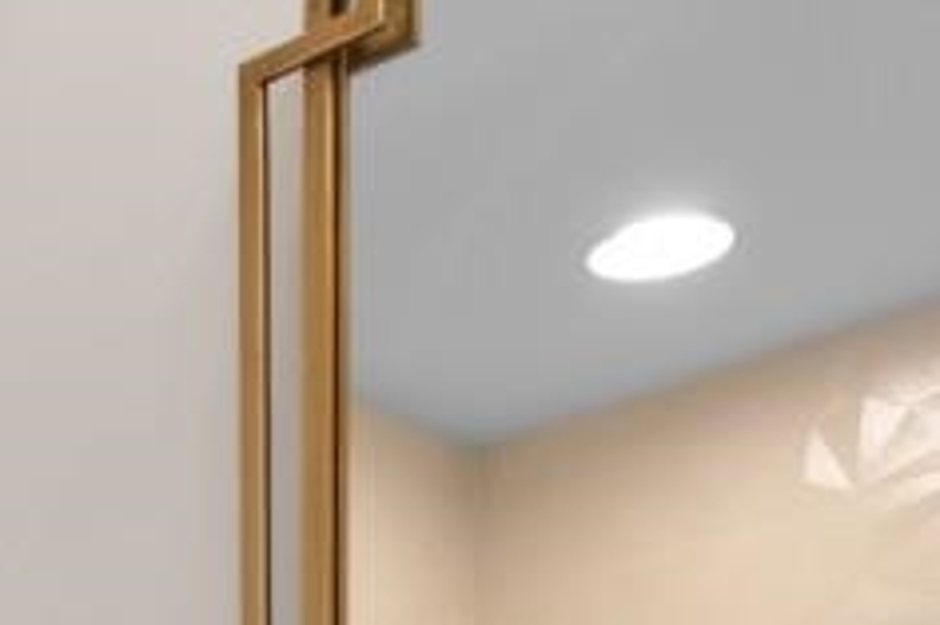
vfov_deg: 11.0
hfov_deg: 17.2
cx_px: -601
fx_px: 2687
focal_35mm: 103
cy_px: 1545
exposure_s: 1
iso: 100
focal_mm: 10
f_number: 4.5
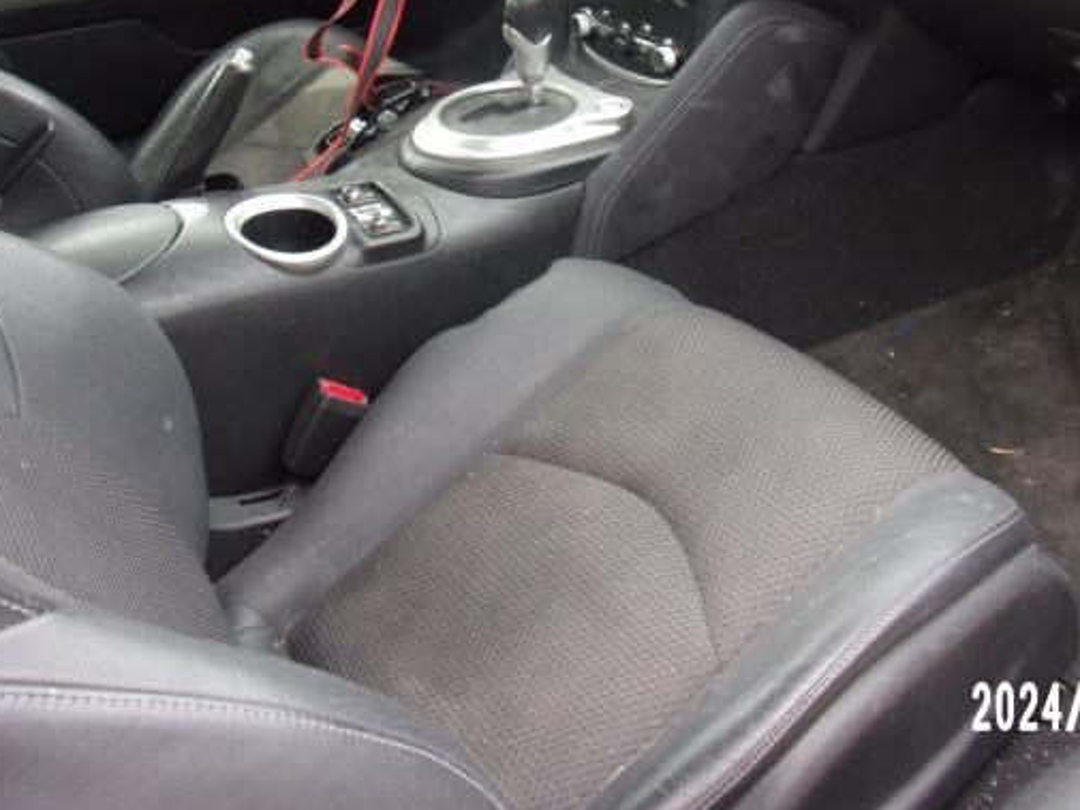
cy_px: 207
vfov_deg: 36.9
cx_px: 603
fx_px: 1186
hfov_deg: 48.9
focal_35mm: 38
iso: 80
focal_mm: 4.3
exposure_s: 1/38
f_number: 3.3
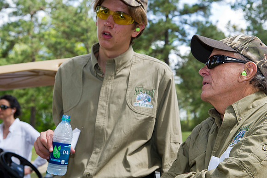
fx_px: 445
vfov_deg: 22.6
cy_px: 89
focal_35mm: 60
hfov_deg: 33.4
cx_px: 134
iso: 400
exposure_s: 1/250
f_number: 8
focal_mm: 60
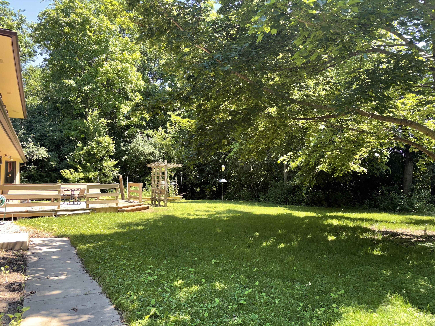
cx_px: 218
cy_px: 163
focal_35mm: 26
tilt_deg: +2.4
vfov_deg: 53.1
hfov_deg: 67.3
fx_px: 327
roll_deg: +0.7
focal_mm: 5.96
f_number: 1.6
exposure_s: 1/377
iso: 64
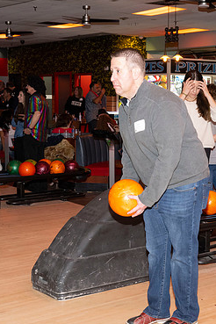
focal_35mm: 64
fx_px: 576
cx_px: 151
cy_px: 183
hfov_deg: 21.1
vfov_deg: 31.4
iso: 2000
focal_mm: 35
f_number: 5.6
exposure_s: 1/100
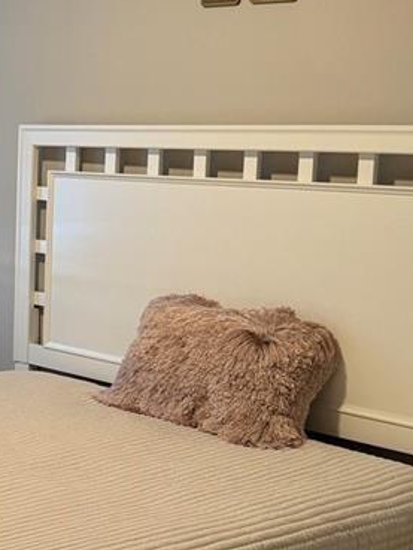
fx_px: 1240
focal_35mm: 78
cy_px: 323
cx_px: -89
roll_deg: +0.6
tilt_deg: -9.2
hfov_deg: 17.9
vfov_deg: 25.0
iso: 200
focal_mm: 6.76
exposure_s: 1/60
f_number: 1.78
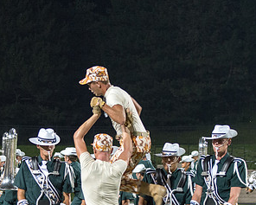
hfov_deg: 8.1
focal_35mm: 237
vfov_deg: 6.5
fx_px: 1796
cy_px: 162
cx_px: 96
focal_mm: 86
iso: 2200
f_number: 4.5
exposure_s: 1/160
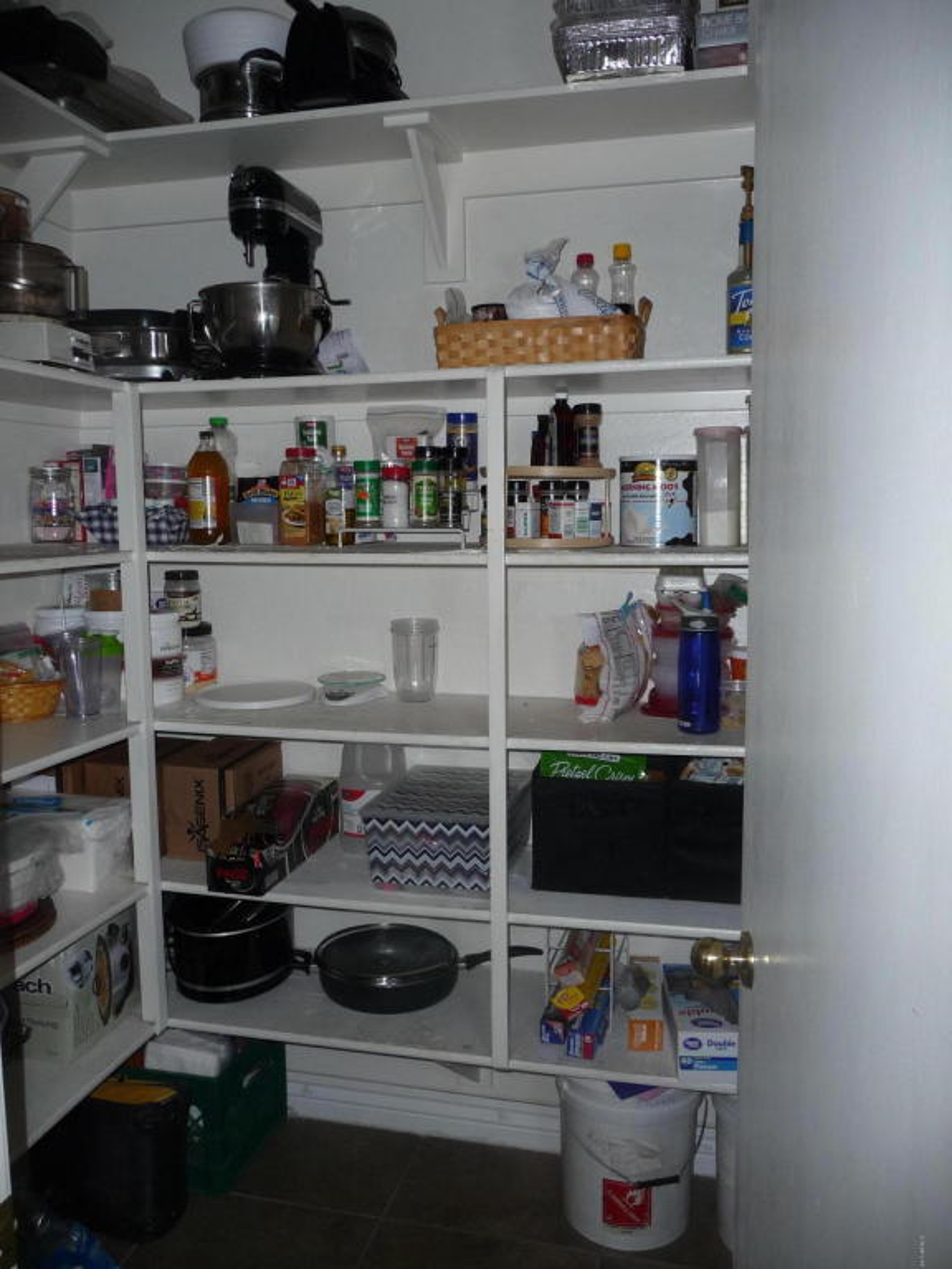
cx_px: 476
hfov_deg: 49.7
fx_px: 1027
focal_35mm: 28
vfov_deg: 63.4
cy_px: 634
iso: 100
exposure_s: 1/30
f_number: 3.3
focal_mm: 4.7
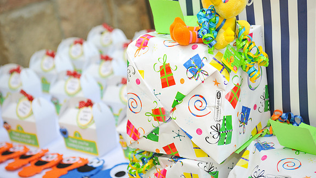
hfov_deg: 28.6
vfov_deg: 16.3
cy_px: 86
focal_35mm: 74
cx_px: 159
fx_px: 620
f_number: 5.6
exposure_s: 1/160
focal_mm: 70
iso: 640
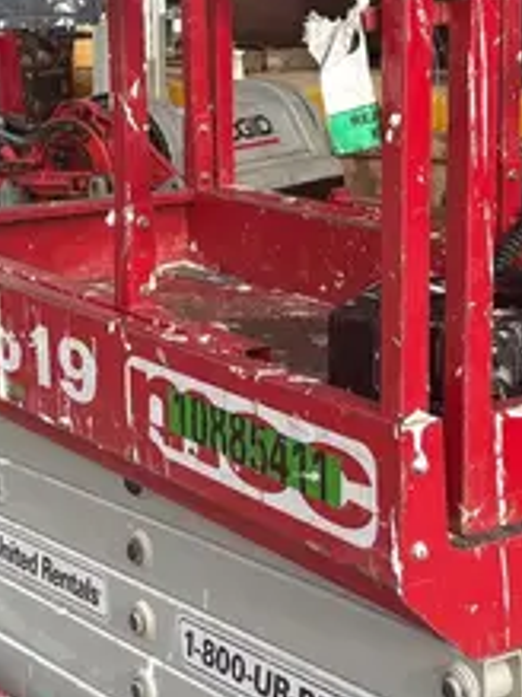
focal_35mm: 87
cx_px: 239
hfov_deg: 17.0
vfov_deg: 22.5
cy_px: 355
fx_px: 1751
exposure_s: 1/1139
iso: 50
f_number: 1.6
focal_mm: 5.96
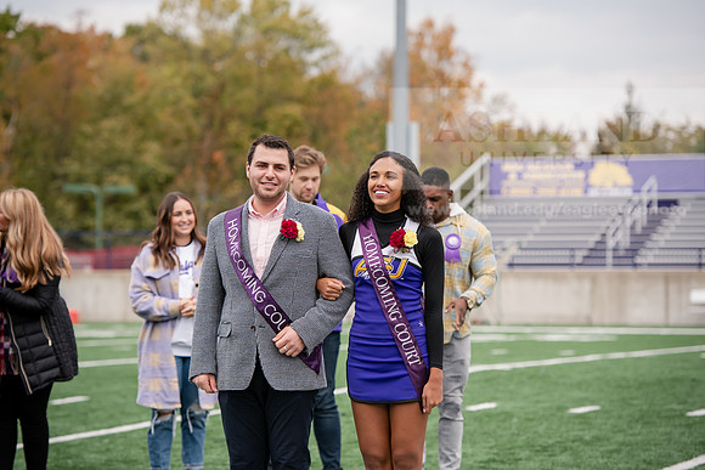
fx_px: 2644
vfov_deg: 10.2
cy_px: 235
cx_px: 352
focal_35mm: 135
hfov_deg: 15.2
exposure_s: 1/1000
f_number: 4
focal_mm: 135
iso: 400
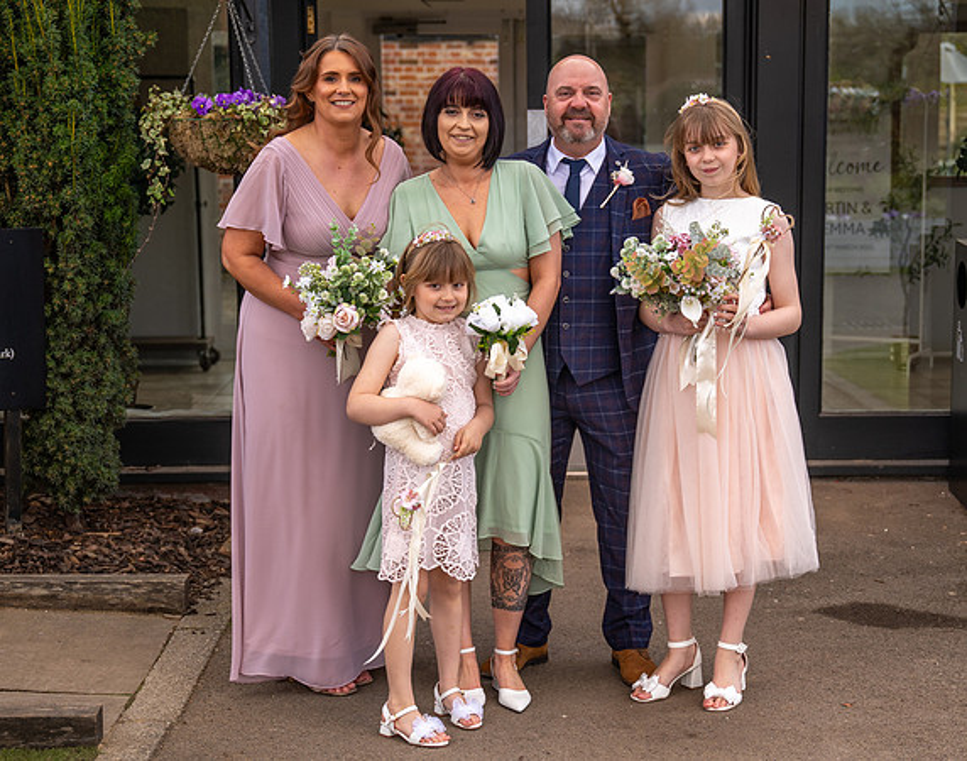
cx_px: 582
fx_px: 2050
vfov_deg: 21.0
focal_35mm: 72
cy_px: 423
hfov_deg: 26.5
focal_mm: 46
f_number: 2.8
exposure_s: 1/250
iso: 100
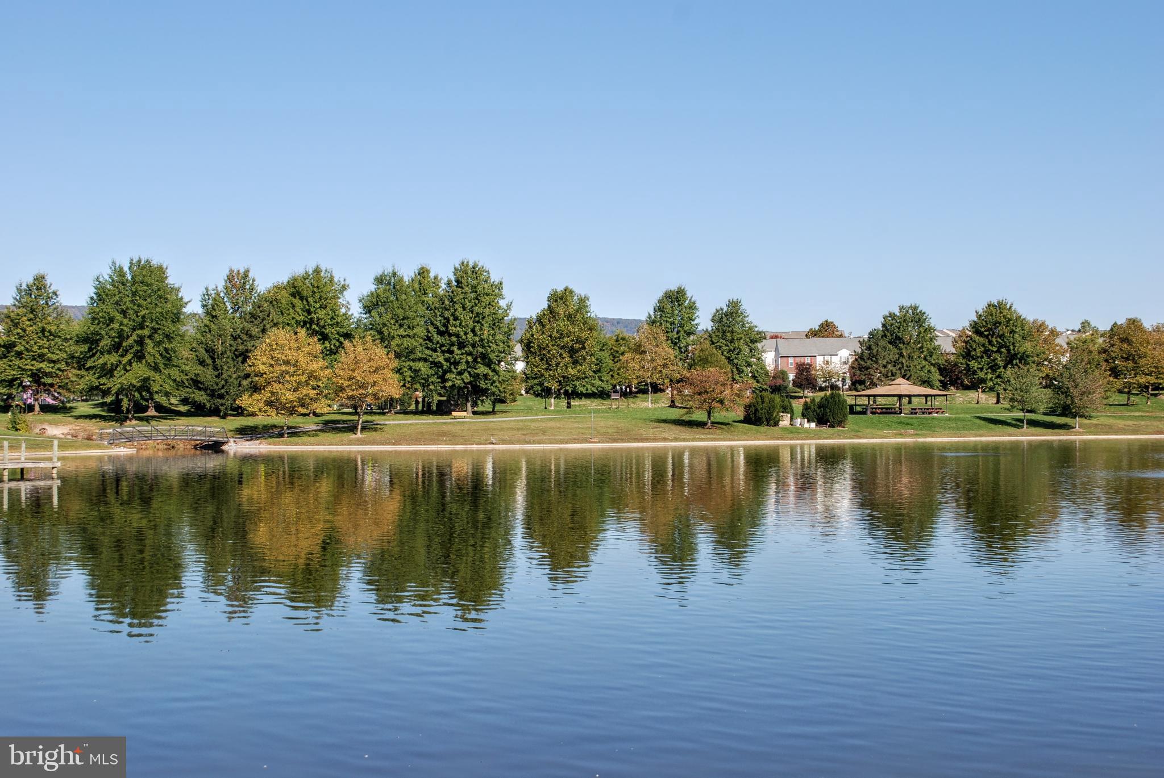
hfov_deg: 41.1
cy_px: 389
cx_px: 582
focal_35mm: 48
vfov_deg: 28.1
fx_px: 1554
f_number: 7.1
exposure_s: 1/200
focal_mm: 32
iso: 100
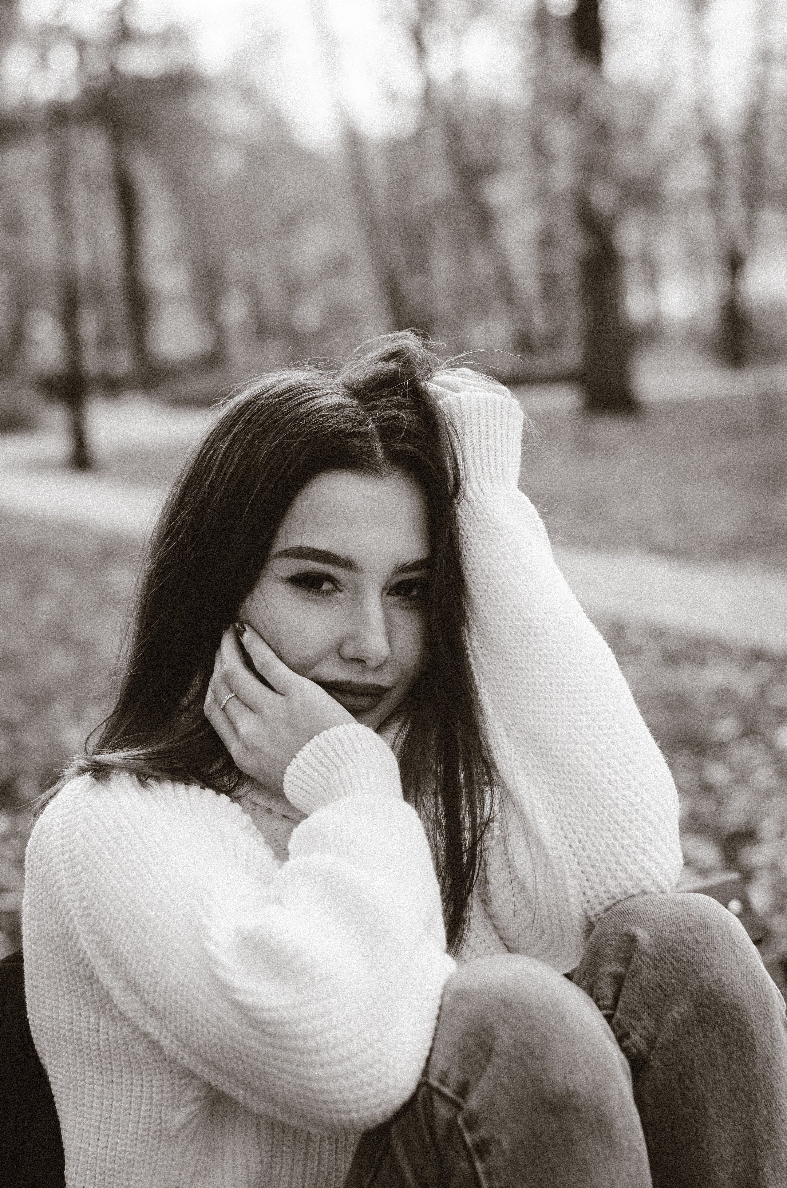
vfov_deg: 27.0
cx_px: 394
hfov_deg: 18.1
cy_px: 594
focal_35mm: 75
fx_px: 2470
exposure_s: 1/500
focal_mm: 50
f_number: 2.8
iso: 100
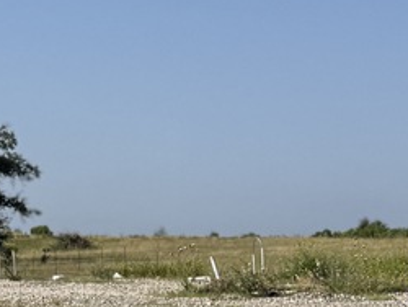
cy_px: 558
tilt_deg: -9.2
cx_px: 160
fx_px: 1628
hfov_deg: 14.3
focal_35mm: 138
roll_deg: -0.6
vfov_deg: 10.1
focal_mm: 6.76
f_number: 1.78
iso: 80
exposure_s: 1/6173
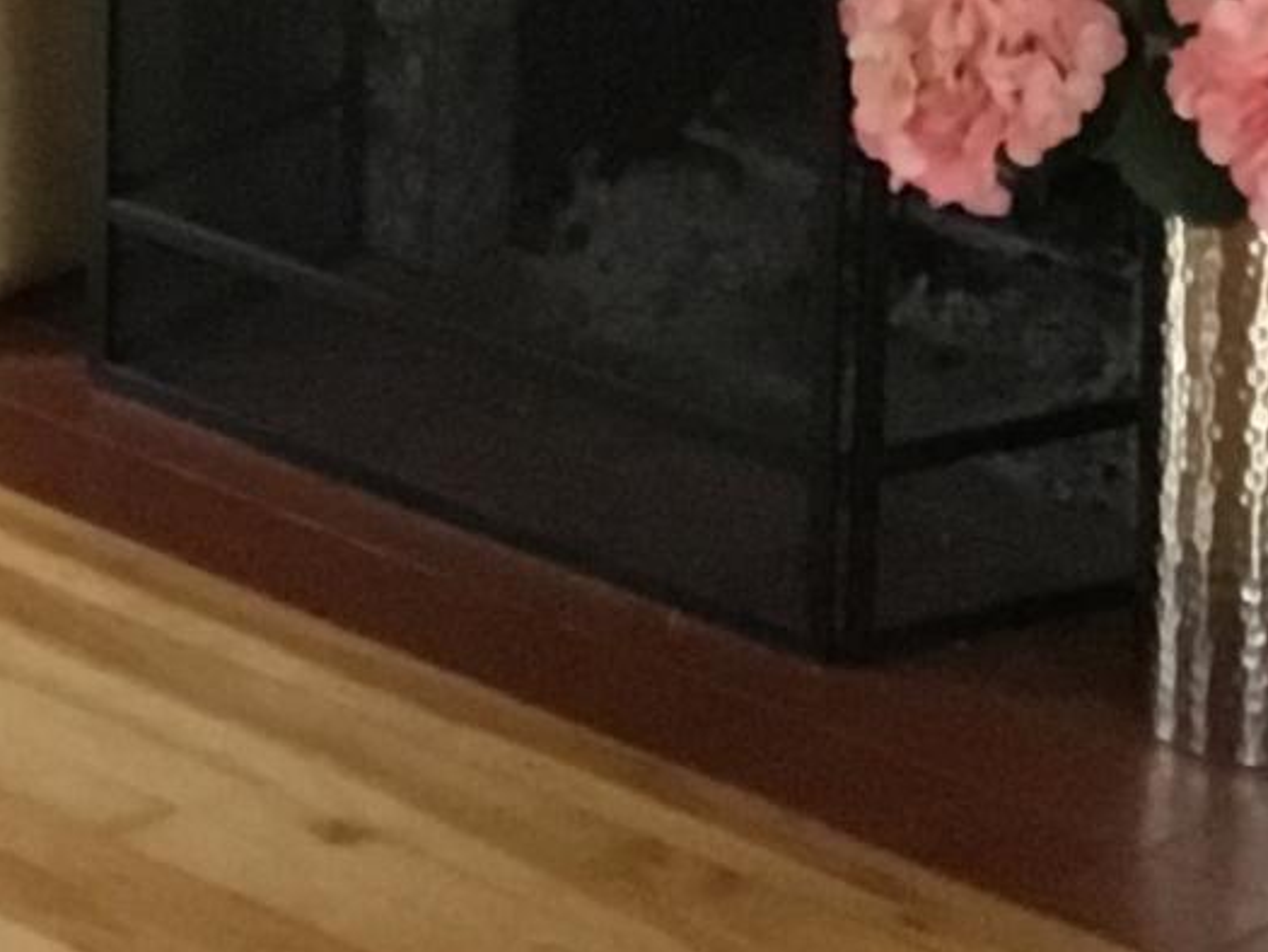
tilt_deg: -5.4
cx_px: 198
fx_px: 6485
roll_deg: -1.3
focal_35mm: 177
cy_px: -1348
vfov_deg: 7.8
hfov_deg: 11.1
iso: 200
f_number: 2.4
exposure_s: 1/20
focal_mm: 3.3
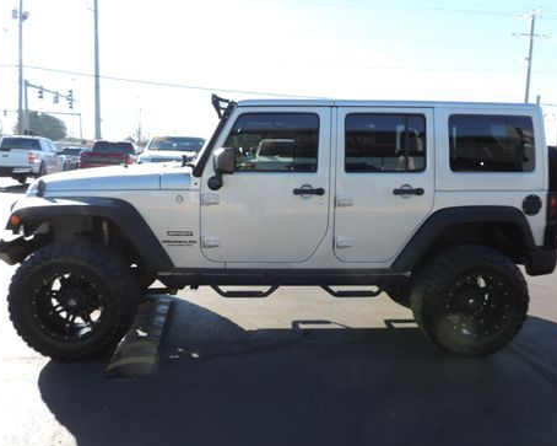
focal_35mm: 33
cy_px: 246
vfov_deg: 44.5
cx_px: 297
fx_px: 544
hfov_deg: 54.2
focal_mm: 4.3
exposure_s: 1/400
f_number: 3
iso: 80
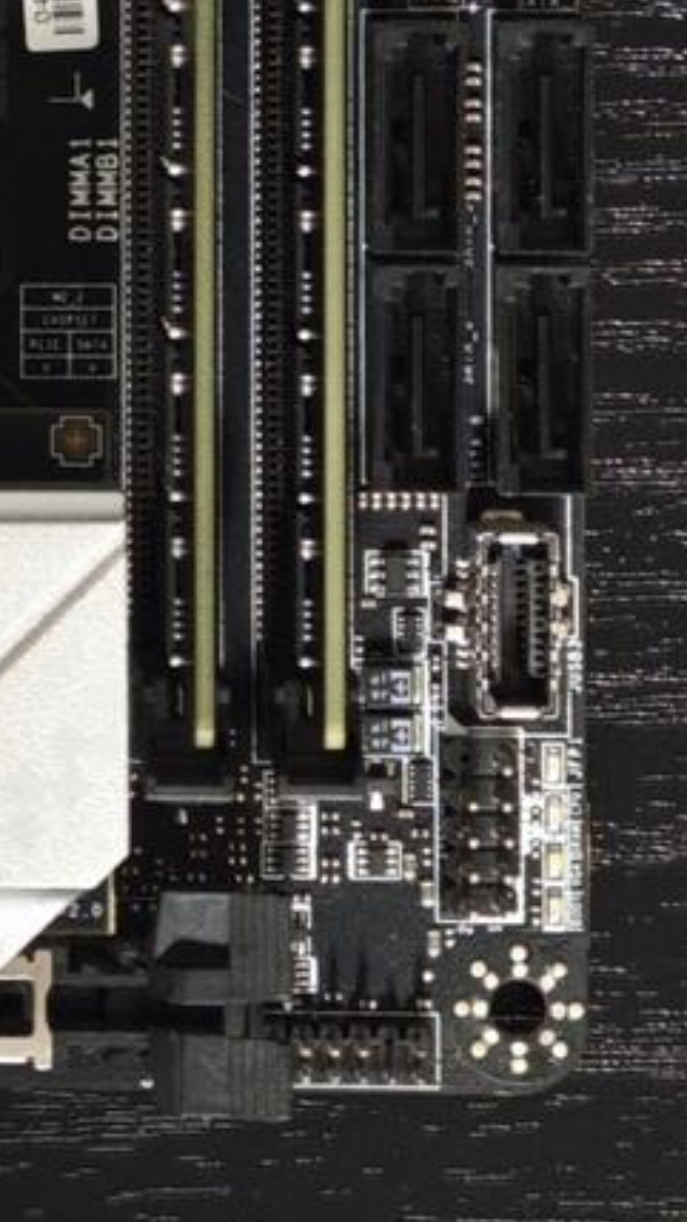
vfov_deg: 8.8
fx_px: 7910
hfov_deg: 4.9
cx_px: -664
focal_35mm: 244
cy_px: -140
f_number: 2
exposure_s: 1/50
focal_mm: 9
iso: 4000
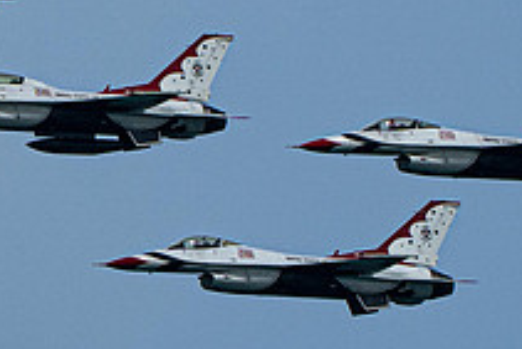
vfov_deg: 0.7
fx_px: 28032
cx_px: -19
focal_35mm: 1932
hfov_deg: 1.1
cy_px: 88
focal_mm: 400
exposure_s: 1/1600
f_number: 10
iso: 800
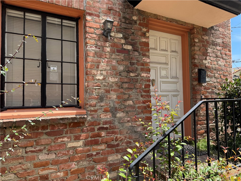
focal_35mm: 24
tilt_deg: +2.1
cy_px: 90
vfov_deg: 56.8
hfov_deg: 71.6
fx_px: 167
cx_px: 120
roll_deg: +0.5
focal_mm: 6.76
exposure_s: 1/1637
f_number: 1.78
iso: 80
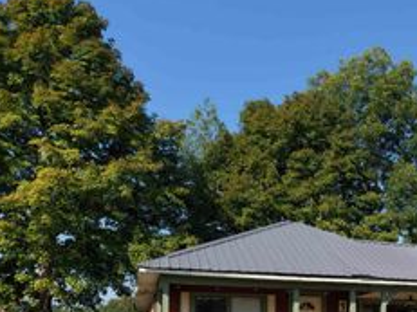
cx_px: 415
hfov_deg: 33.7
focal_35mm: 52
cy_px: 313
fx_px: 626
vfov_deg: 26.5
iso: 150
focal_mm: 8.67
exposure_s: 1/4000
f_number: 1.8
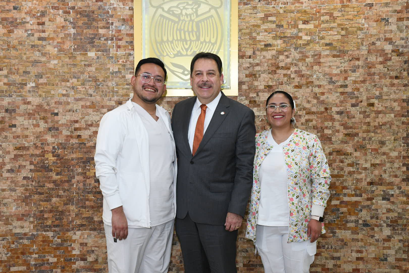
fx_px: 579
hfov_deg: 38.9
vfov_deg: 26.5
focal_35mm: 51
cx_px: 204
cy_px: 136
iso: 2000
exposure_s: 1/125
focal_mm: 34
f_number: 7.1
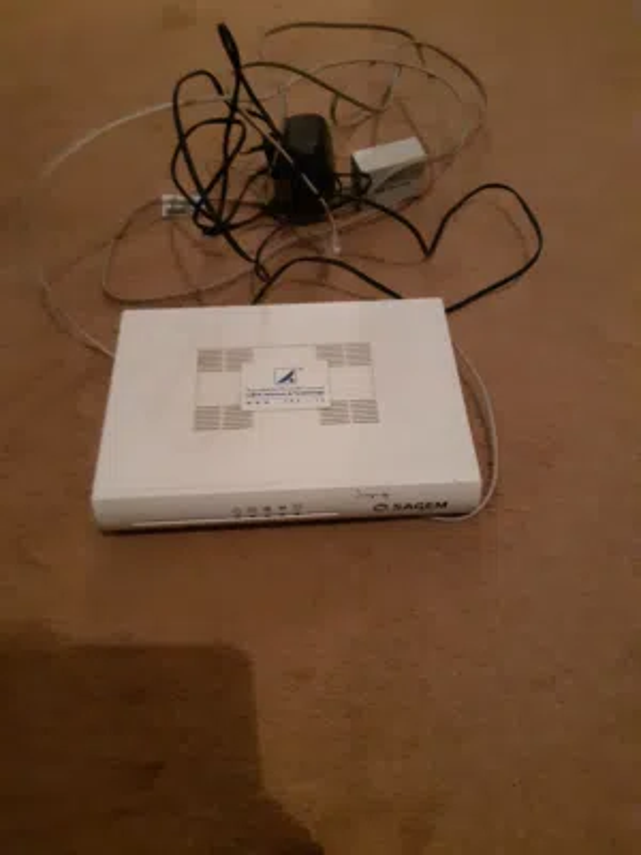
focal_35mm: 26
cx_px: 320
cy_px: 428
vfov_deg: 67.3
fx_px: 642
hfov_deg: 53.1
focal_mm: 3.93
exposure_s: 1/20
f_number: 1.7
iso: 640
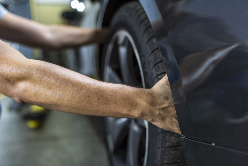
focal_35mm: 35
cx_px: 124
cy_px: 83
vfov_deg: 37.9
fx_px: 241
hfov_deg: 54.4
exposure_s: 1/160
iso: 250
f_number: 2
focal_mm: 35
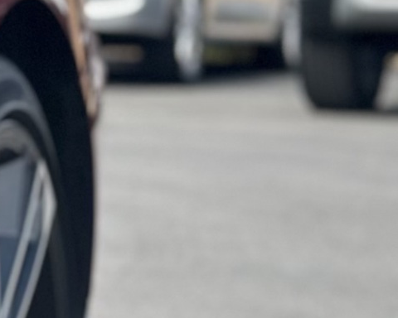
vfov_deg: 5.5
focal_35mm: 281
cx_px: -595
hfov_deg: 6.5
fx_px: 3310
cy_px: -36
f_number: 1.78
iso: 80
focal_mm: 6.86
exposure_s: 1/1565
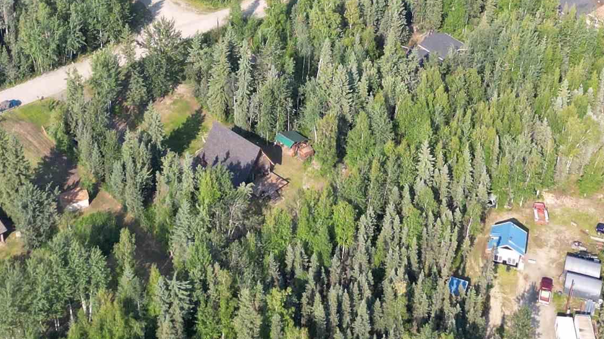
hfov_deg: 29.7
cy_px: 54
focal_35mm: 71
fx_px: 1137
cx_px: 272
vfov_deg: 16.8
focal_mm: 6.72
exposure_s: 1/1250
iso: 100
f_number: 1.7
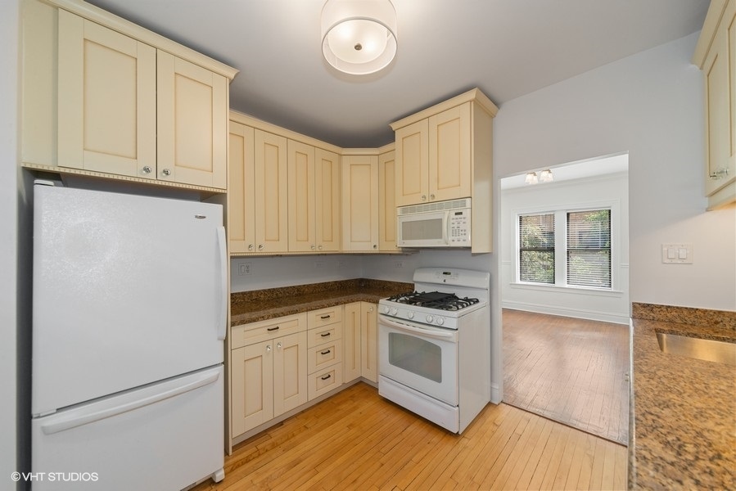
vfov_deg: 85.5
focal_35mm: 13
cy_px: 246
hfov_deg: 108.3
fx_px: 266
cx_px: 368
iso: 400
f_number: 8
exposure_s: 1/10
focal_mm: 13
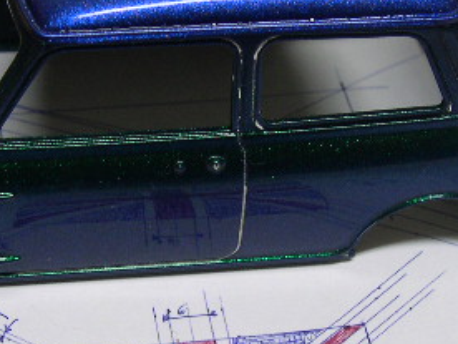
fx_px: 1164
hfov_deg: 22.2
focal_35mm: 88
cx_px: 153
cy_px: 219
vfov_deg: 16.8
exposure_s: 1/10.4
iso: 100
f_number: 2.8
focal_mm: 8
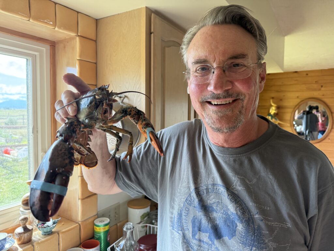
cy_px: 126
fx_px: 232
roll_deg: -0.7
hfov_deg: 71.6
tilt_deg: -2.4
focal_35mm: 24
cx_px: 167
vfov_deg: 56.8
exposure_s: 1/232
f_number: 1.78
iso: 200
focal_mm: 6.76
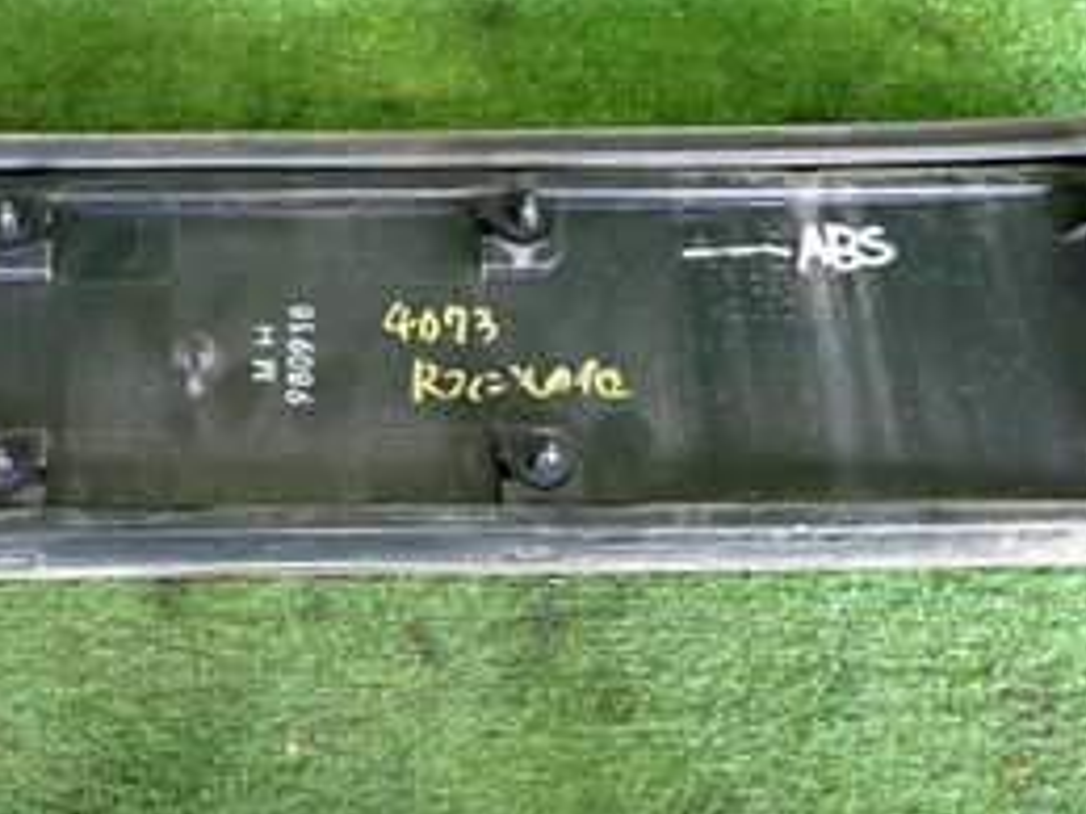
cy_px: 357
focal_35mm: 58
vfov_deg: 25.2
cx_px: 231
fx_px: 1819
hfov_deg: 32.4
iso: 400
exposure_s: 1/30
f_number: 2
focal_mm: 4.5
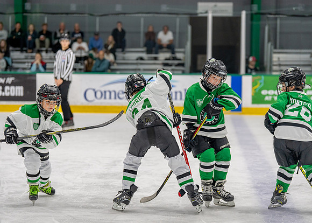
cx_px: 156
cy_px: 112
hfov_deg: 18.4
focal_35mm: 109
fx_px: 962
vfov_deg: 13.2
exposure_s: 1/1250
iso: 1000
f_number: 2.8
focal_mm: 98
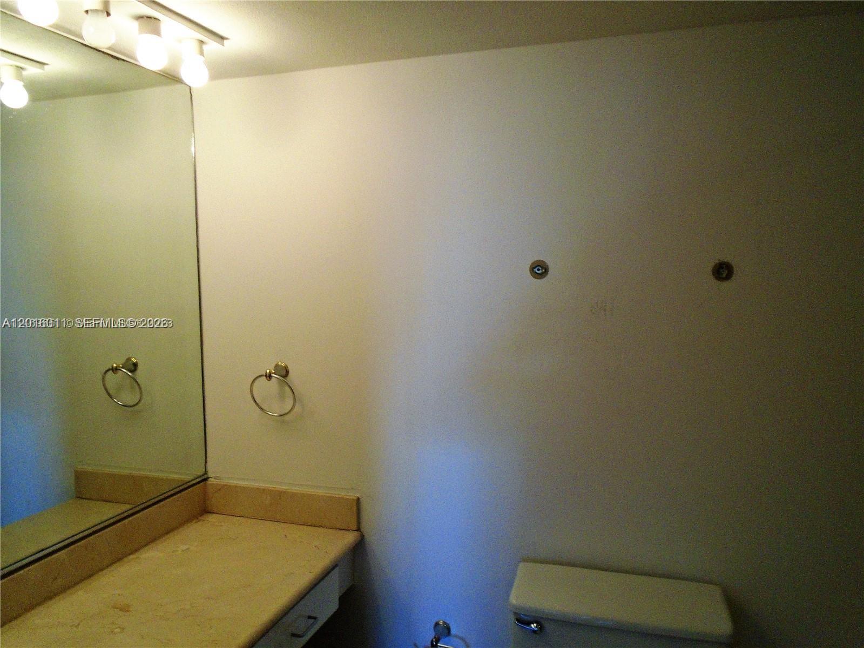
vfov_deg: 53.1
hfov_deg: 67.3
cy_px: 324
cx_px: 432
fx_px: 649
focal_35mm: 26
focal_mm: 4.6
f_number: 3.2
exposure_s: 1/125
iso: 320
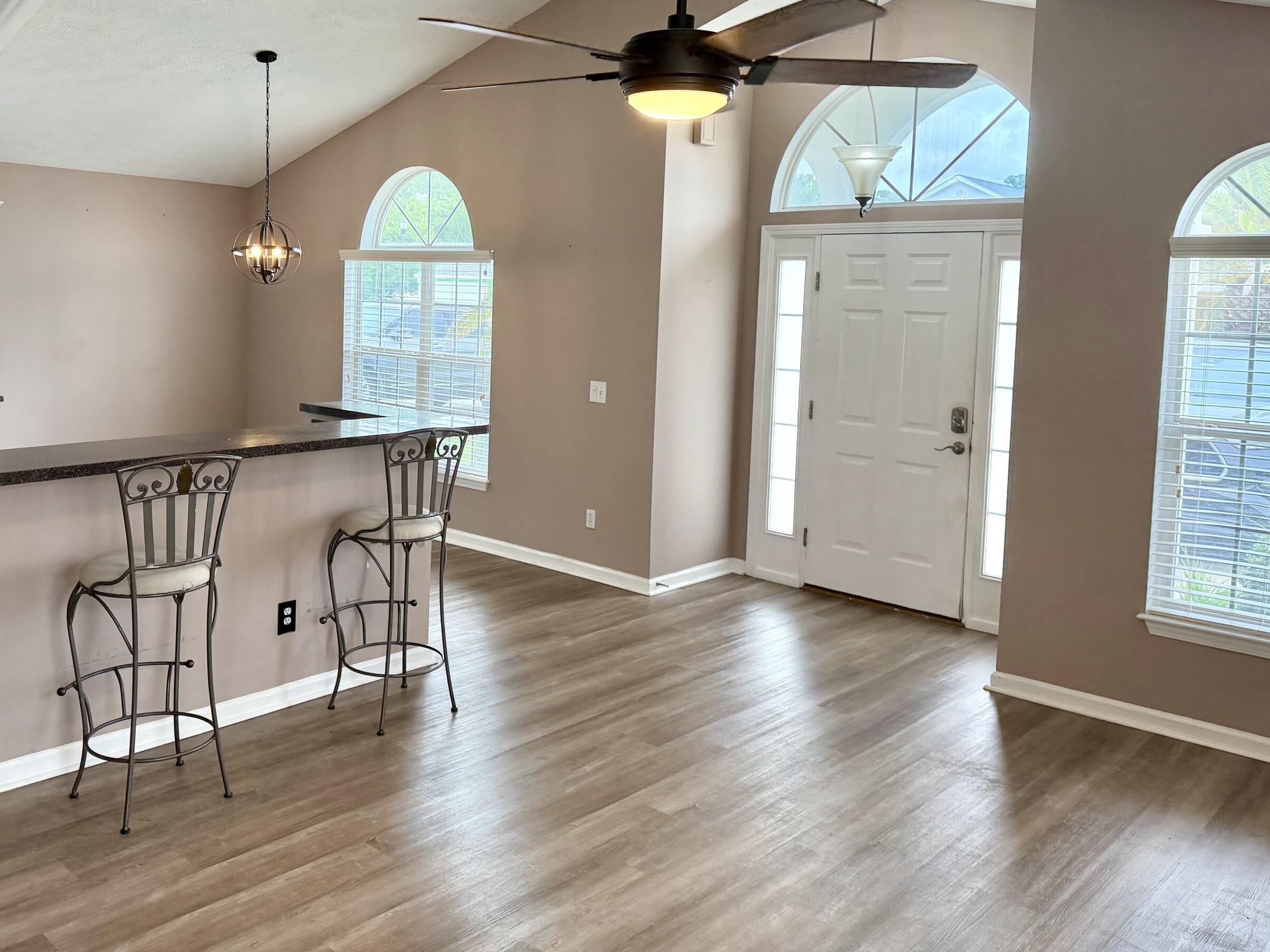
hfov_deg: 59.7
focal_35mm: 30
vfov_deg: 46.4
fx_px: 1101
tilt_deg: -4.5
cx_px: 551
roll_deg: -2.0
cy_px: 361
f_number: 1.78
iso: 200
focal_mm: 6.76
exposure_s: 1/228
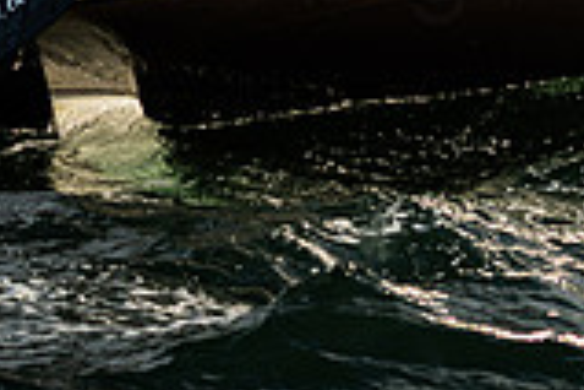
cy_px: -307
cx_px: 768
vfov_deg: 3.7
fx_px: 6067
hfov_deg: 5.5
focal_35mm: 374
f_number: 4.5
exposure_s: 1/1000
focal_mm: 100
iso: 140
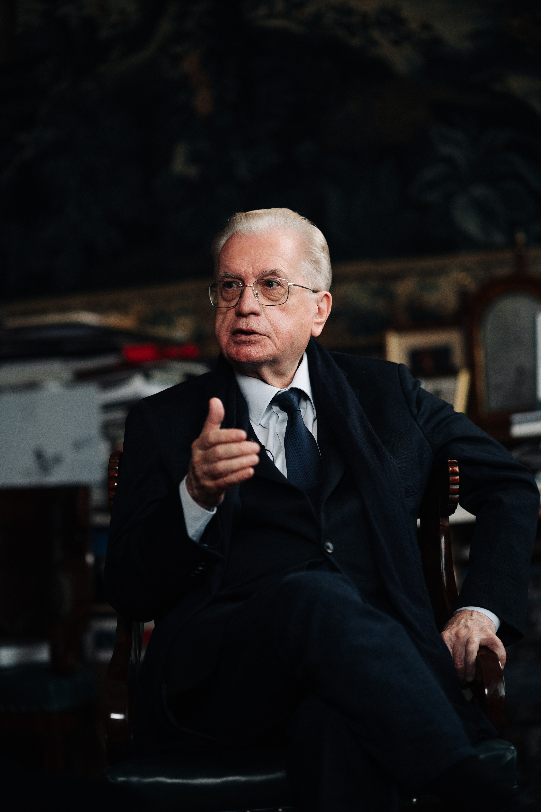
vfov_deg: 23.9
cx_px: 270
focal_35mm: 85
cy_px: 406
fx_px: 1916
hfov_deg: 16.1
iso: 800
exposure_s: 1/250
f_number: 1.8
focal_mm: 85
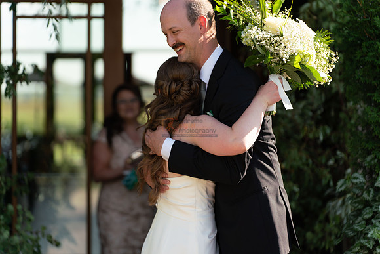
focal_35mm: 119
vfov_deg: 11.5
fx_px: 1256
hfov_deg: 17.2
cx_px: 190
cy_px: 127
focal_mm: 119
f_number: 2.8
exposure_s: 1/2000
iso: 400
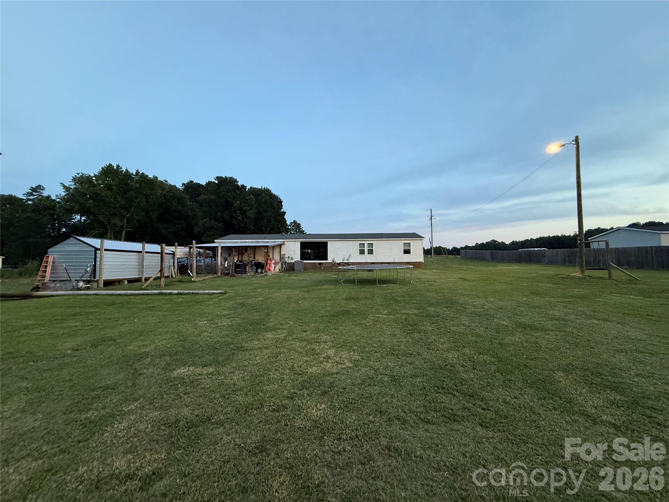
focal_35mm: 14
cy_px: 251
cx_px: 334
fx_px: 271
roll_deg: -0.1
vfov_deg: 85.7
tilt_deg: +2.4
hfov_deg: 102.1
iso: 320
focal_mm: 2.22
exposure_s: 1/60
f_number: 2.2
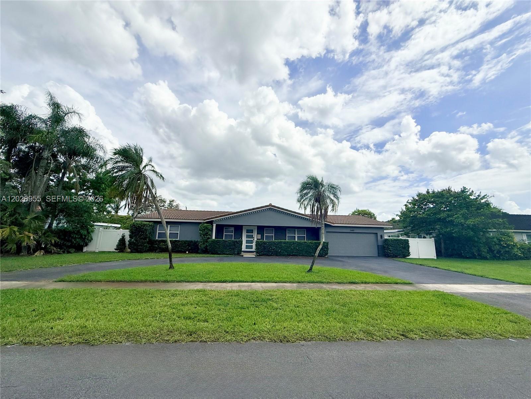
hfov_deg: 102.1
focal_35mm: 14
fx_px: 215
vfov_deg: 85.7
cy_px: 200
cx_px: 266
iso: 50
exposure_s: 1/5155
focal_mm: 2.22
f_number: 2.2
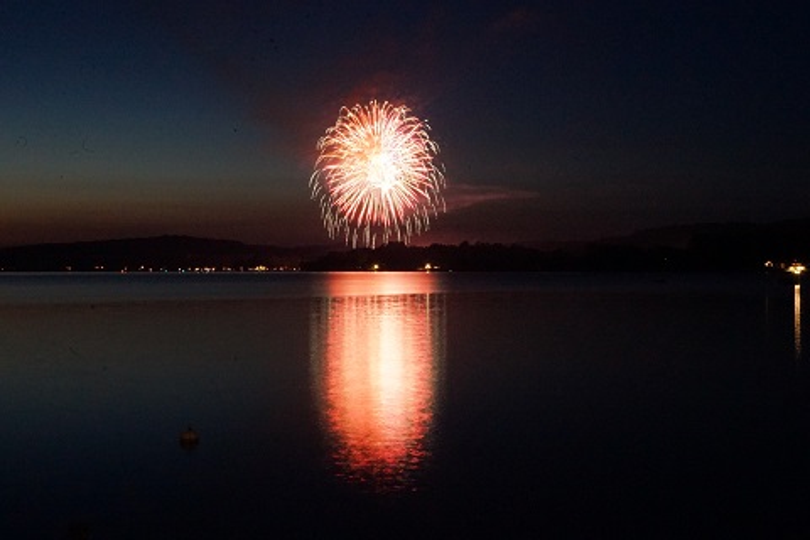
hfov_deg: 39.6
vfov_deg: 27.0
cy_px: 270
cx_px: 405
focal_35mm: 50
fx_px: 1125
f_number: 22
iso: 6400
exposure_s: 5
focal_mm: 50
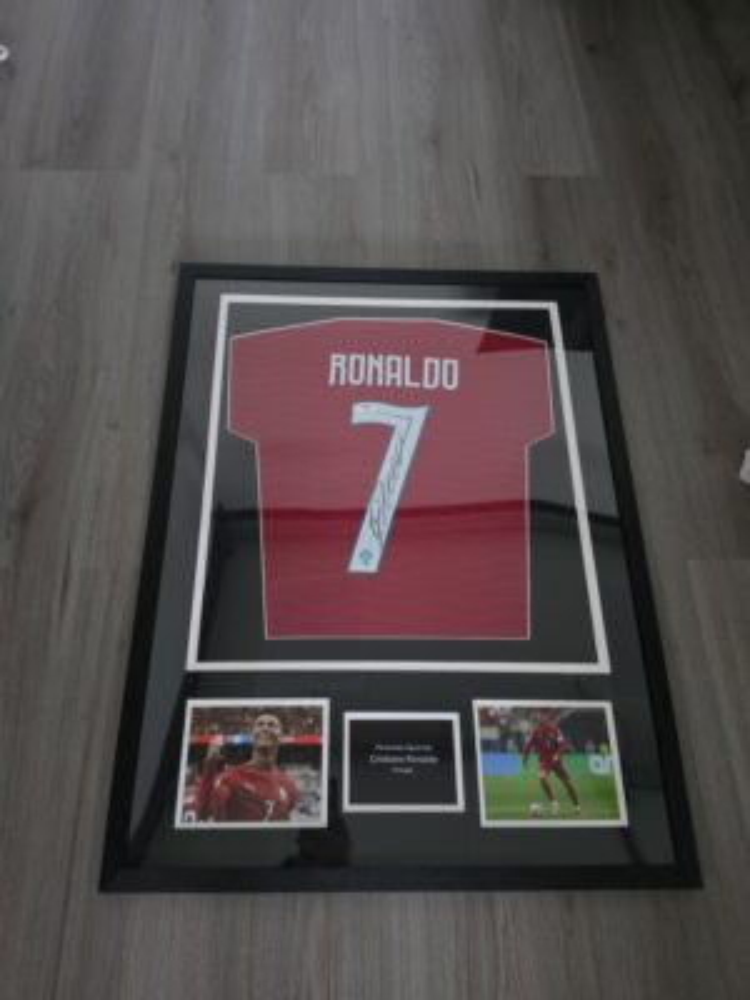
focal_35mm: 23
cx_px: 375
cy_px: 500
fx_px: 664
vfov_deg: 73.9
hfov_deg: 58.9
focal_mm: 6.5
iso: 800
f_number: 1.4
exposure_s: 1/20
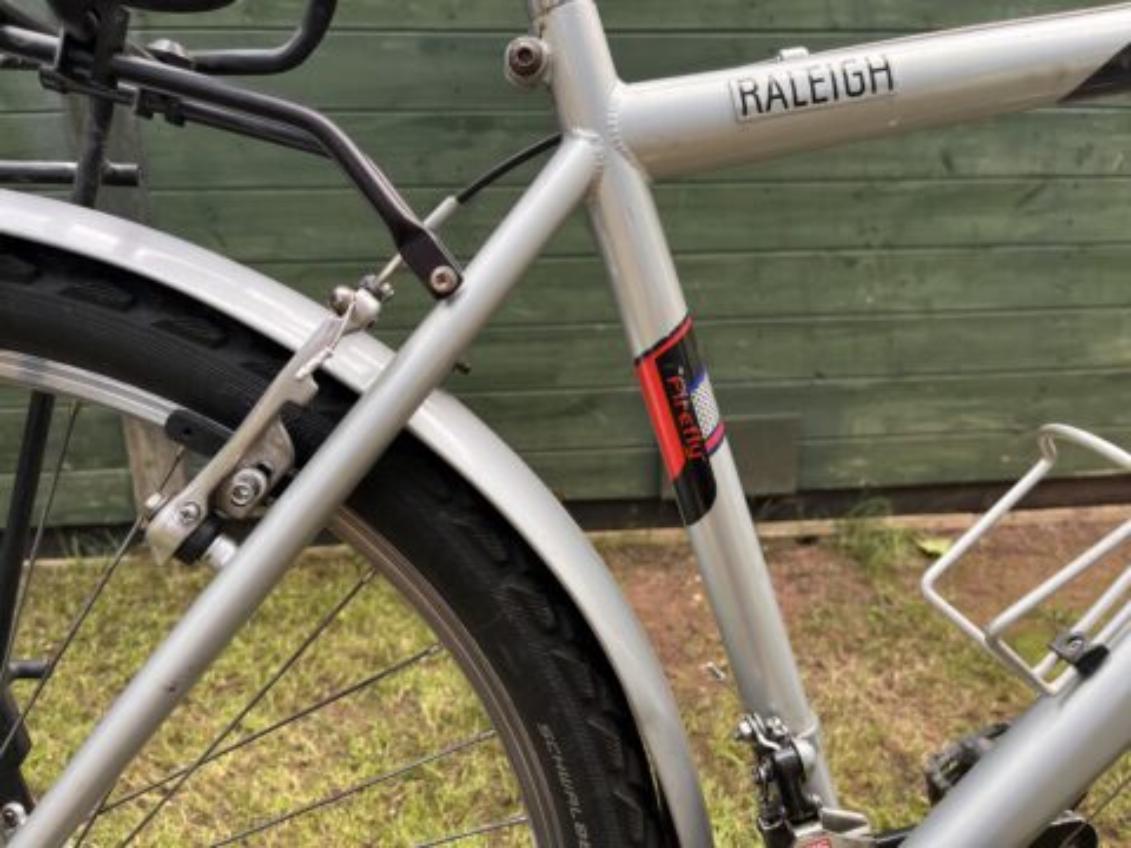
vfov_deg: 53.1
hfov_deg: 67.3
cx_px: 566
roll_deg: +0.8
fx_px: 849
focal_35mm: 26
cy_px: 424
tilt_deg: -17.2
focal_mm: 5.1
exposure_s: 1/283
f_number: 1.6
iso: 40
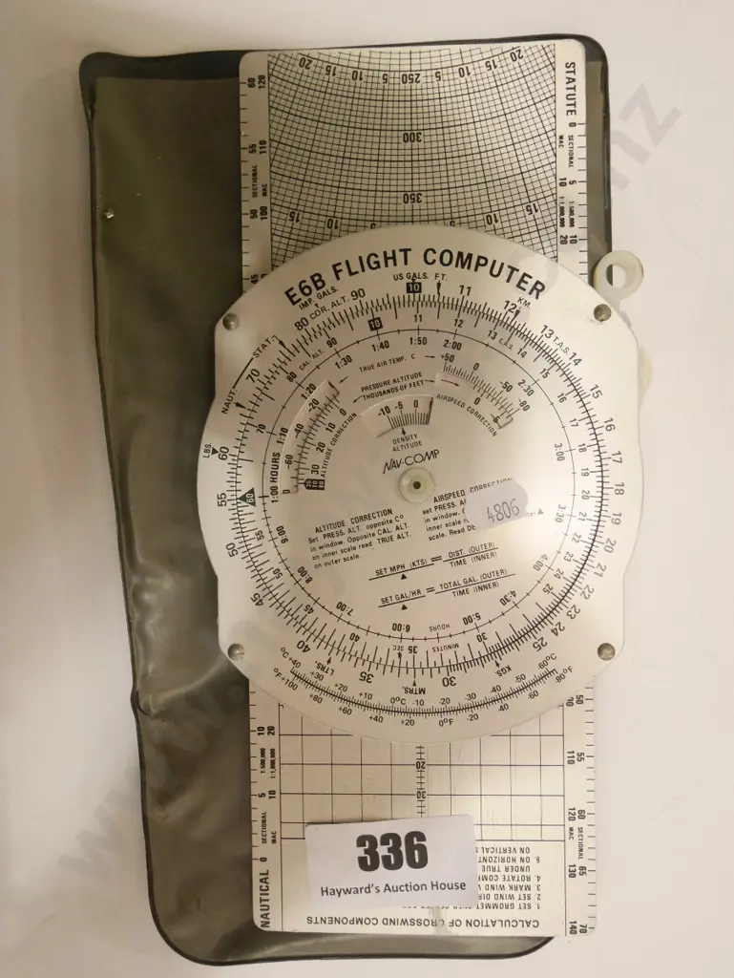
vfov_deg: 56.8
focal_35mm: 32
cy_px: 489
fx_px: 904
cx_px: 367
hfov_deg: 44.2
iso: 3200
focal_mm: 16
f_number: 3.9
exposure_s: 1/250
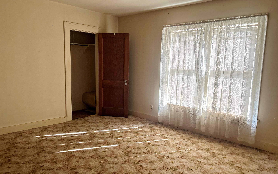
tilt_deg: -6.3
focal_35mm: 28
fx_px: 212
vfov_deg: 44.5
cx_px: 139
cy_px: 93
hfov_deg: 66.5
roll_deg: -1.4
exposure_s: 1/76
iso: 125
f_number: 1.5
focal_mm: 5.7
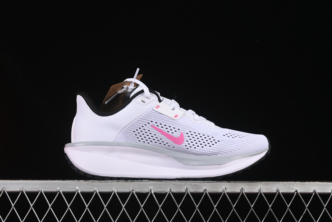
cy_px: 111
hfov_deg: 27.0
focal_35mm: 75
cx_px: 166
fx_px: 692
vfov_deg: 18.2
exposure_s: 1/80
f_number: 8
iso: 160
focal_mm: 50
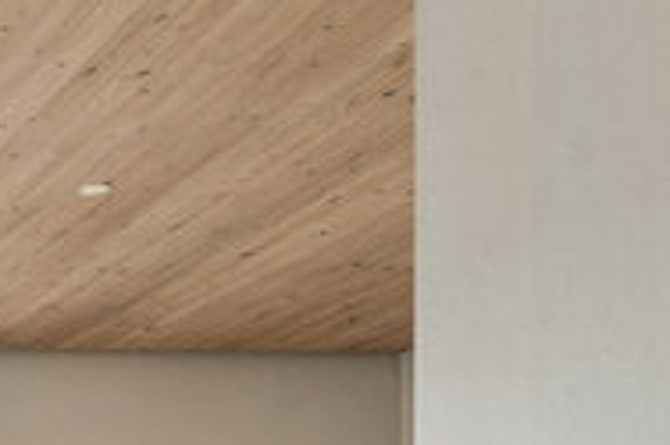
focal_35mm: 81
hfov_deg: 19.1
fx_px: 1506
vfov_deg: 15.3
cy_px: 703
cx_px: -535
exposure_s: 1/15
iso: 400
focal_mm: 19
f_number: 7.1
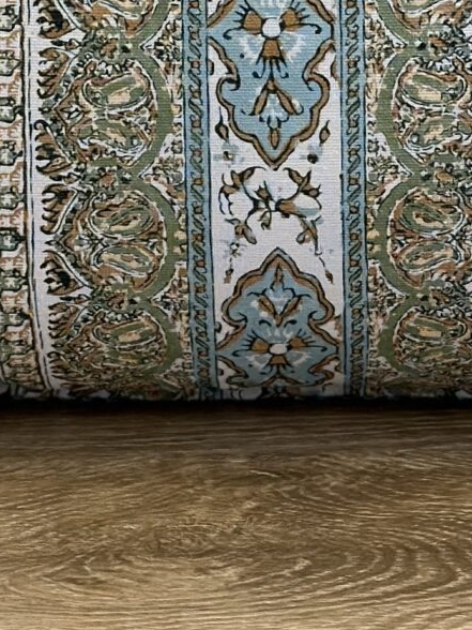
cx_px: 144
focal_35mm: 209
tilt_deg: -14.8
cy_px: -429
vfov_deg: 9.1
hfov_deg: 7.1
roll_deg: +1.4
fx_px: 3800
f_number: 1.78
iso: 80
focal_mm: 6.86
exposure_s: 1/236
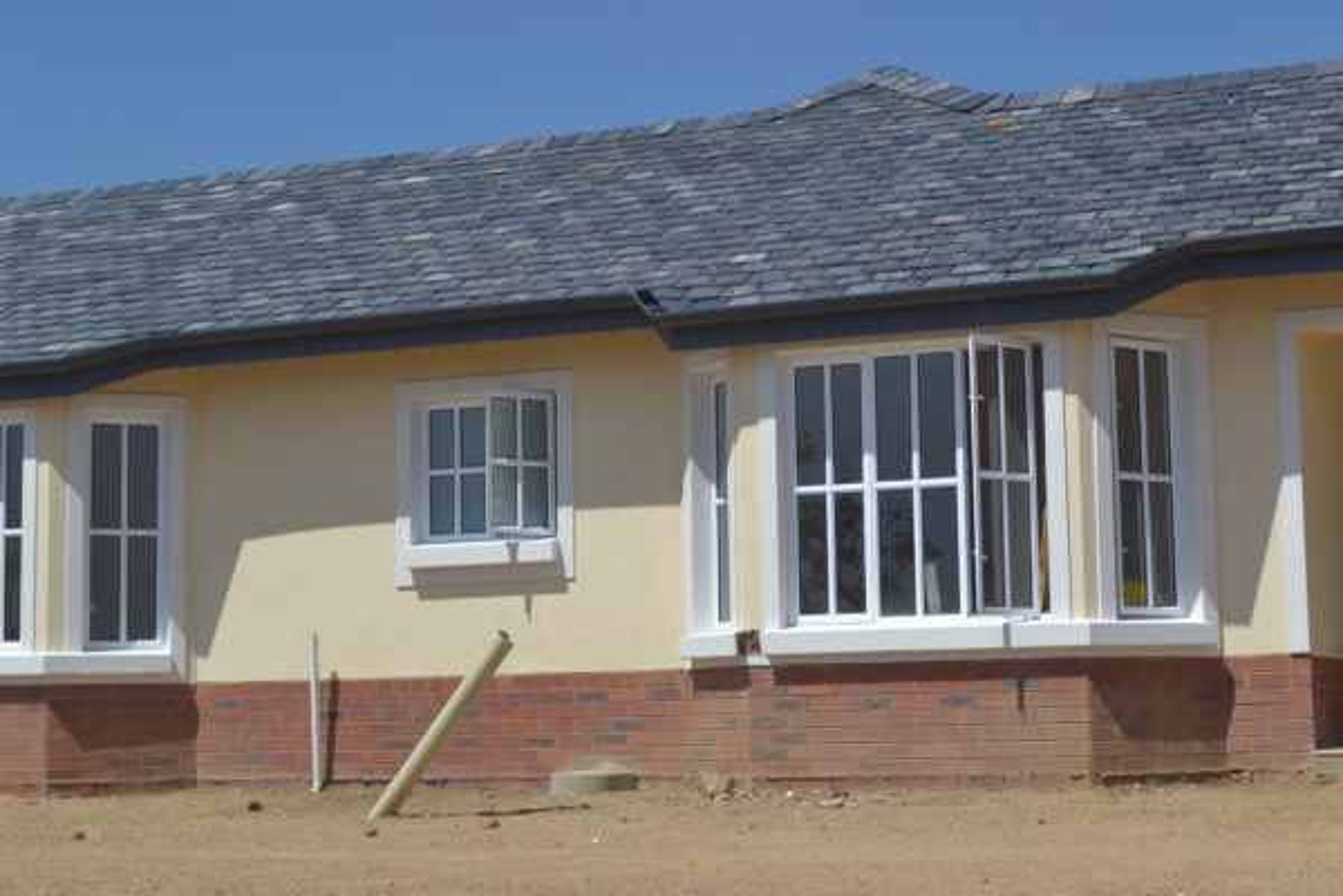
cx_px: 672
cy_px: 448
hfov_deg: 30.5
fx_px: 2462
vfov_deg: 20.6
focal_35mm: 66
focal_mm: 44
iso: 100
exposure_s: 1/250
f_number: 8
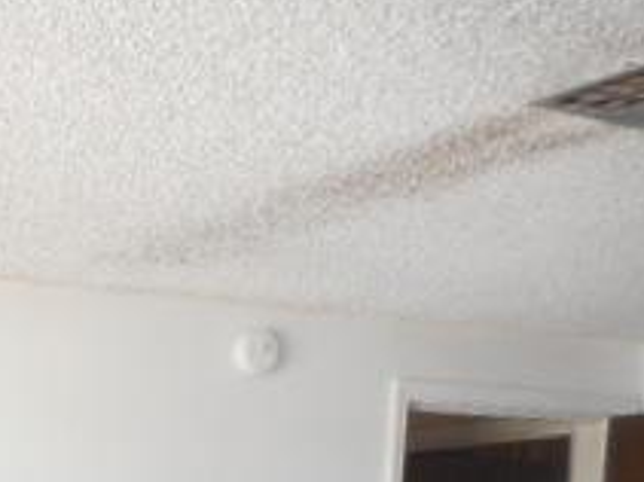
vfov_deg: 17.5
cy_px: 711
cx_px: -308
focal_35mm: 76
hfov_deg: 21.7
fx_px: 1413
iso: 110
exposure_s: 1/30
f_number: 3.7
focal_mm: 4.5
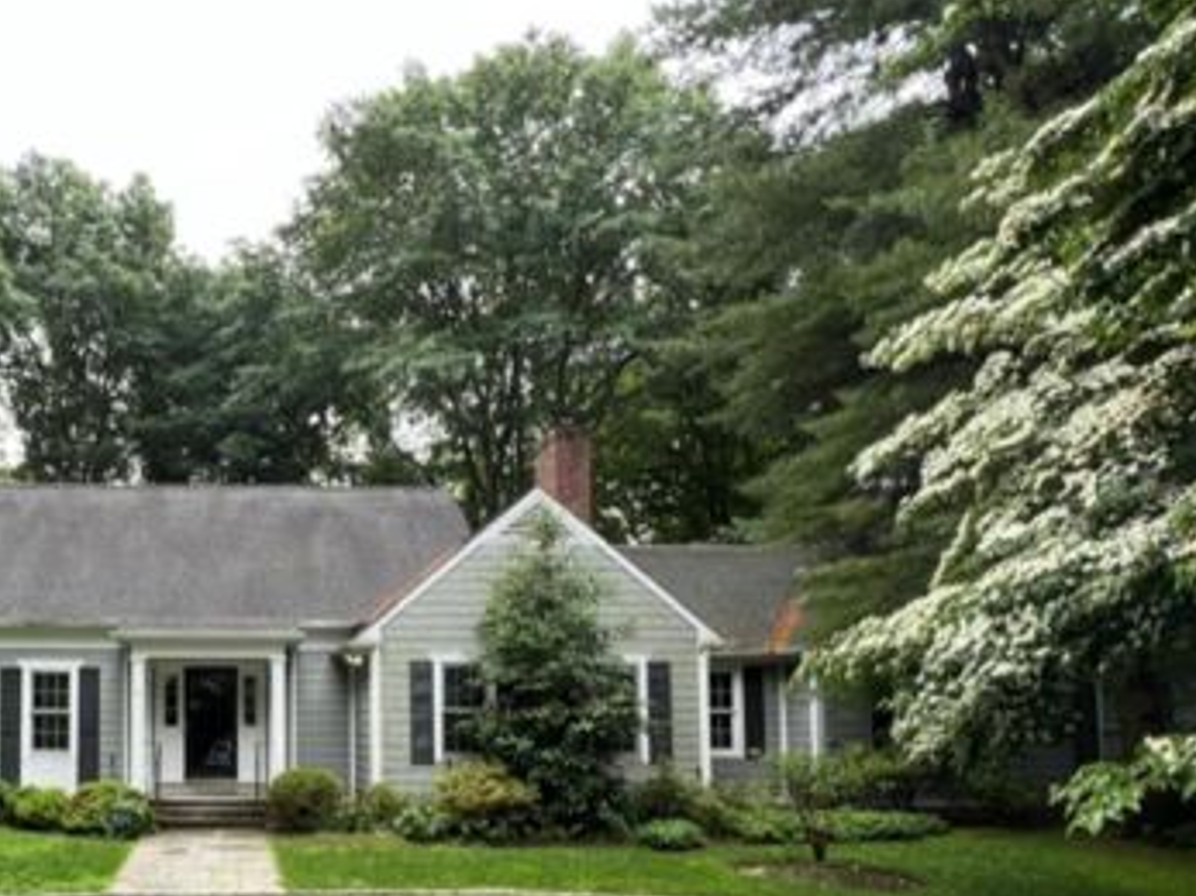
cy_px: 682
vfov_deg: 53.9
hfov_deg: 66.1
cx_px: 265
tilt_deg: +1.4
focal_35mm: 24
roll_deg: +0.0
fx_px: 829
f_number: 1.8
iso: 32
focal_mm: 1.57
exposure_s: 1/150
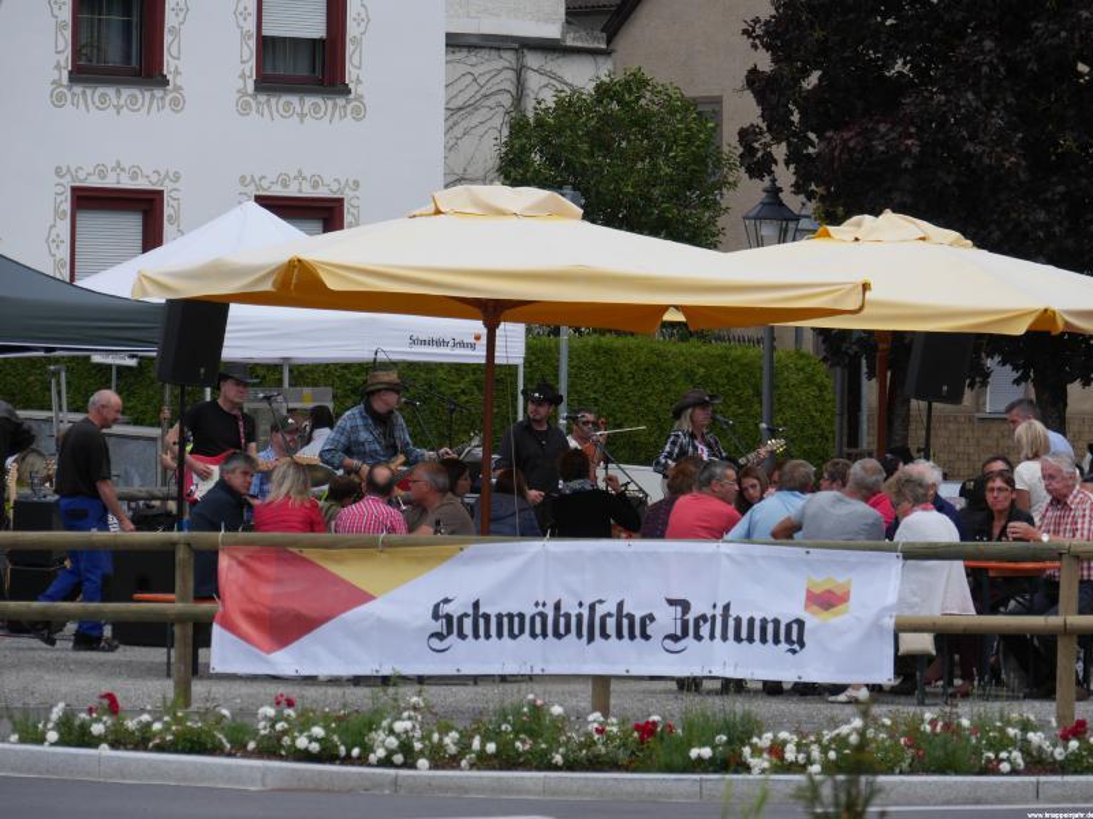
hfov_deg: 8.7
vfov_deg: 6.5
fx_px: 7199
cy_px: 410
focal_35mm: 228
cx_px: 546
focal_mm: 114
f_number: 6.3
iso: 200
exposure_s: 1/500
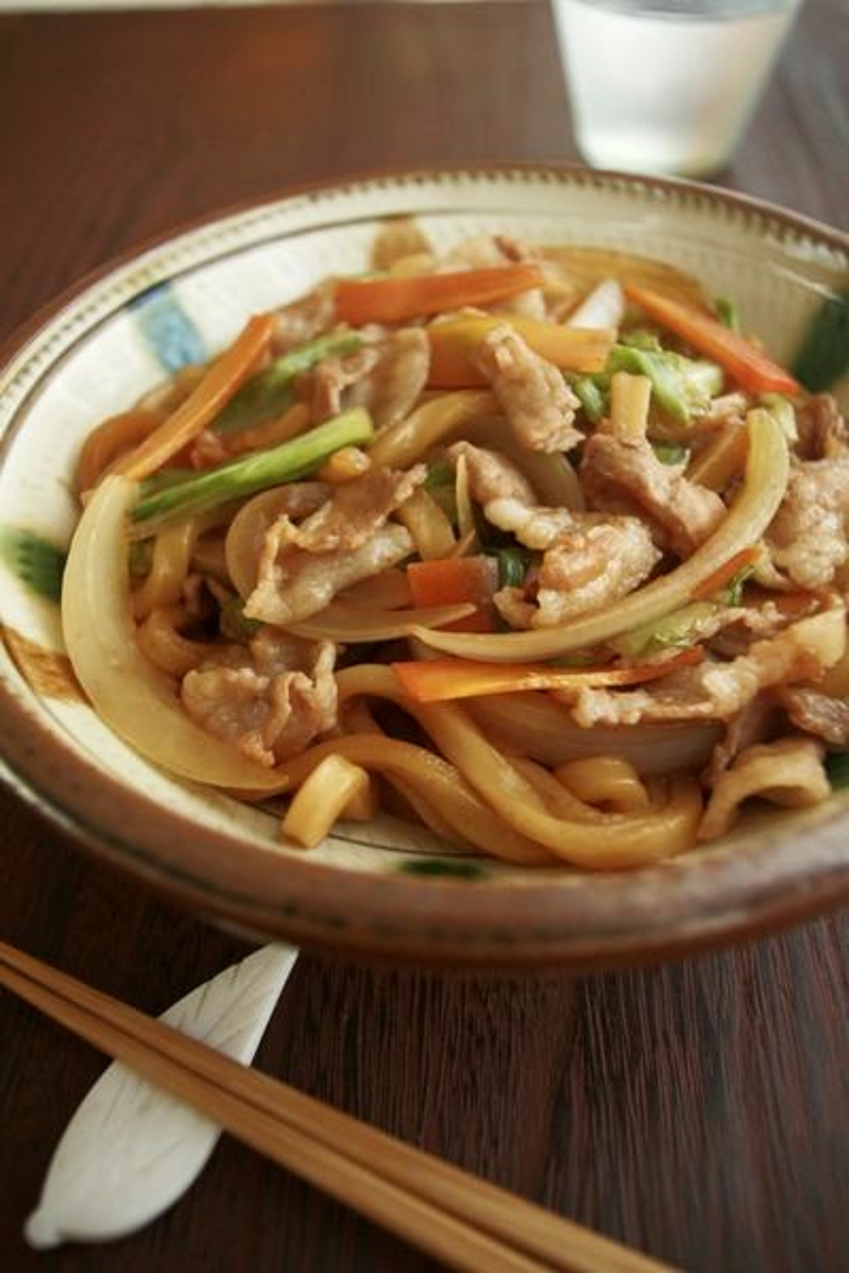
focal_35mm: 30
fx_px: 1061
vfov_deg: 61.9
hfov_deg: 43.6
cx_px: 424
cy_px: 636
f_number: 4
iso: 1600
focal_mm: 20
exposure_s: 1/10
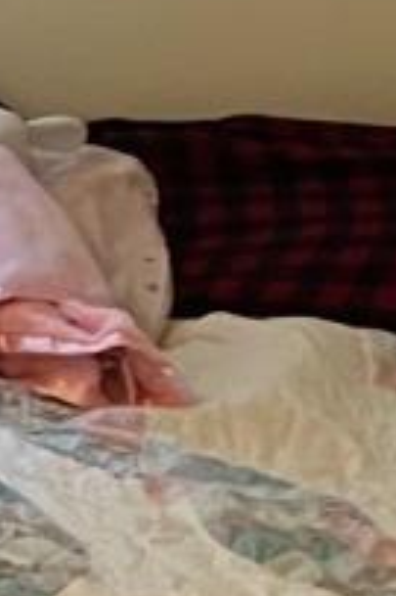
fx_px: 3305
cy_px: 148
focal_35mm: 200
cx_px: -1206
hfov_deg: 5.8
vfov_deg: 10.3
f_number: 1.5
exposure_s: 1/60
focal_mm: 5.7
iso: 250
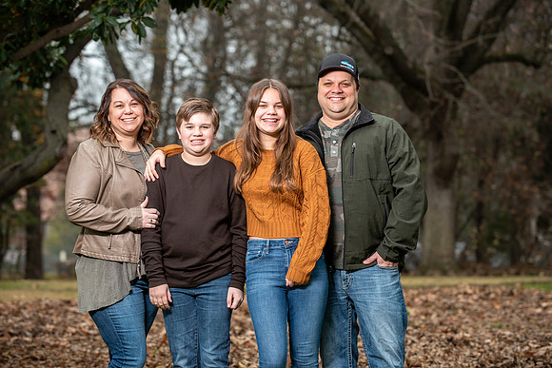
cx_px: 276
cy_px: 184
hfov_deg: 18.6
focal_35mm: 110
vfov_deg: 12.5
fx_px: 1687
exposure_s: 1/125
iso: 200
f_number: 4
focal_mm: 110
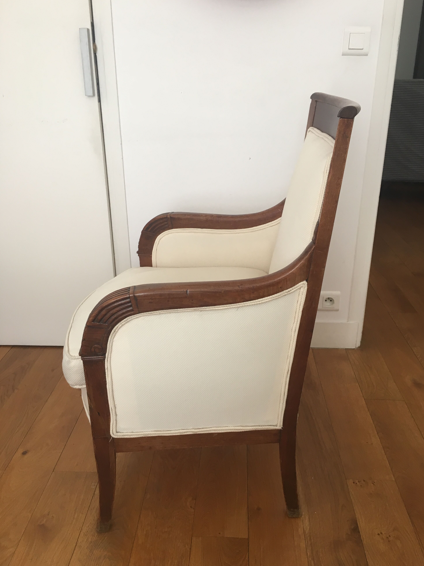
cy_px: 282
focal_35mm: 30
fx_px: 490
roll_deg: -0.3
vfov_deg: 60.0
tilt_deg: -22.0
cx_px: 218
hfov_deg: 46.8
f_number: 2.2
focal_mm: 4.15
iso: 64
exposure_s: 1/33
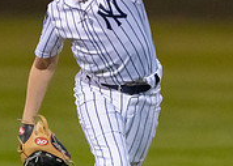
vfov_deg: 1.4
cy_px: 27
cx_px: 130
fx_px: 6939
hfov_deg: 1.9
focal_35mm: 1049
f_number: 2.8
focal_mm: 200
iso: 4000
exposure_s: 1/1000
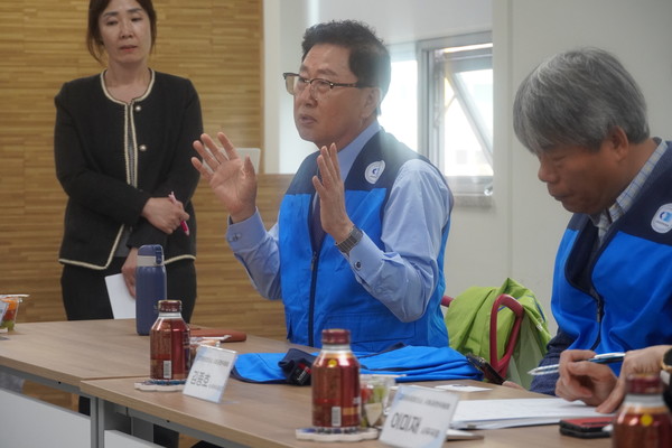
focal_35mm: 106
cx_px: 336
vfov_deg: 12.9
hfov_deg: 19.2
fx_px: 1988
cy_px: 224
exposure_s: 1/160
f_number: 5.6
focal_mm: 71
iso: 2000
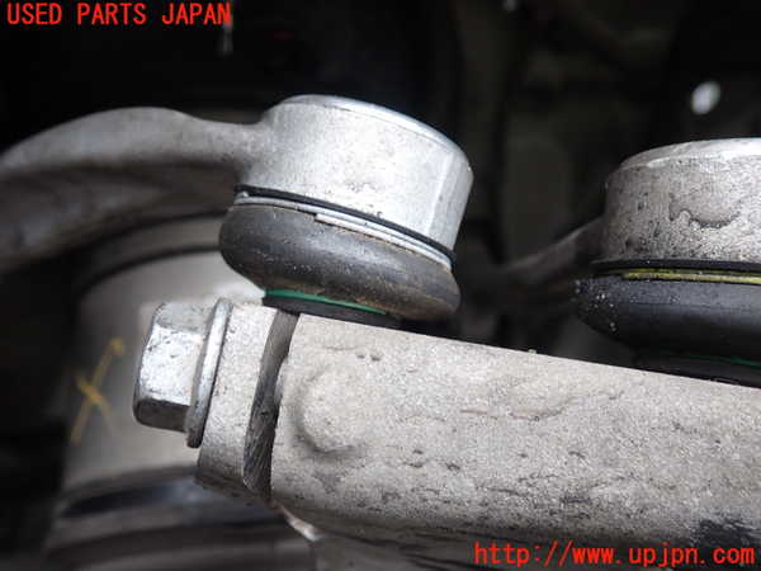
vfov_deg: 46.8
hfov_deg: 60.0
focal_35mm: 30
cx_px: 380
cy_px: 286
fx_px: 660
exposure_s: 1/40
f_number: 2.3
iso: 200
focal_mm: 5.4
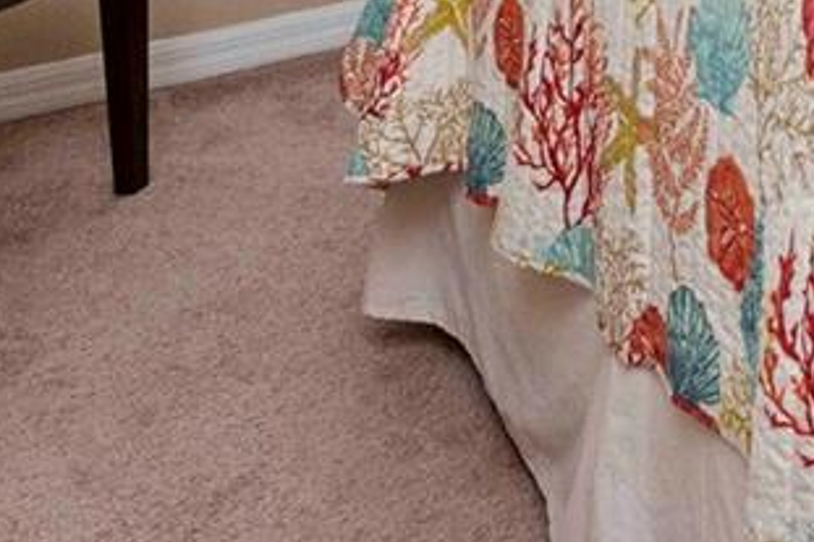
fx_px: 1627
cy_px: -576
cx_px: 1243
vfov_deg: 15.0
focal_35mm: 72
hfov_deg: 22.6
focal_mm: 14
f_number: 8
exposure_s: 1/20
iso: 800
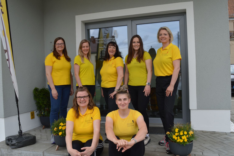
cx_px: 117
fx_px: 205
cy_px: 78
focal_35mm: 32
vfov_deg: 41.6
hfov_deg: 59.5
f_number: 8
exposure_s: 1/125
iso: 125
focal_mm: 21
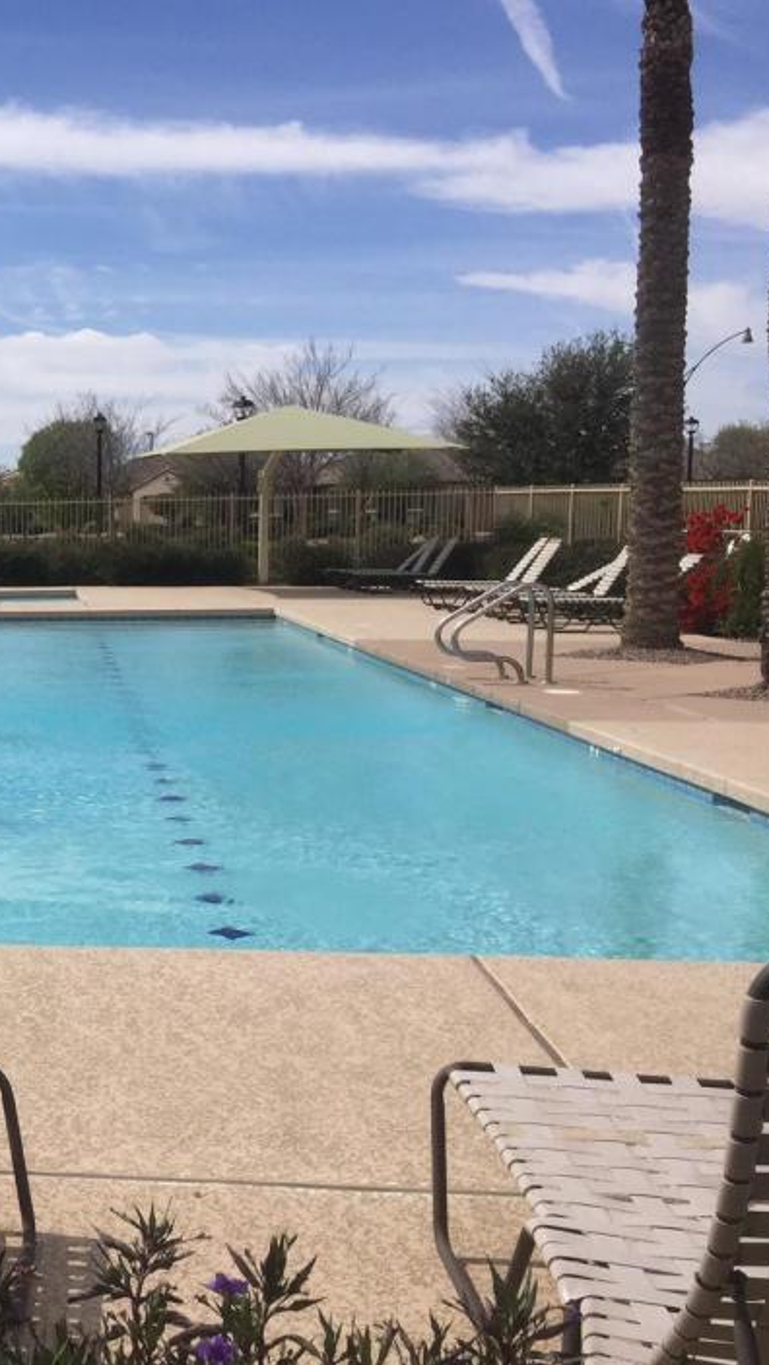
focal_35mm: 46
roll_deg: -0.7
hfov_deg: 23.2
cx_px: -214
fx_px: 1666
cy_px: 715
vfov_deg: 44.6
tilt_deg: -6.5
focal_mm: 4.15
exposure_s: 1/3968
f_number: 2.2
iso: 32
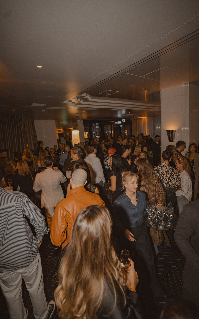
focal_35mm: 17
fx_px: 147
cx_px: 107
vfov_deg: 94.4
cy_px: 157
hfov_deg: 67.9
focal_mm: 16
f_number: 2.8
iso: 1000
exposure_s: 1/125
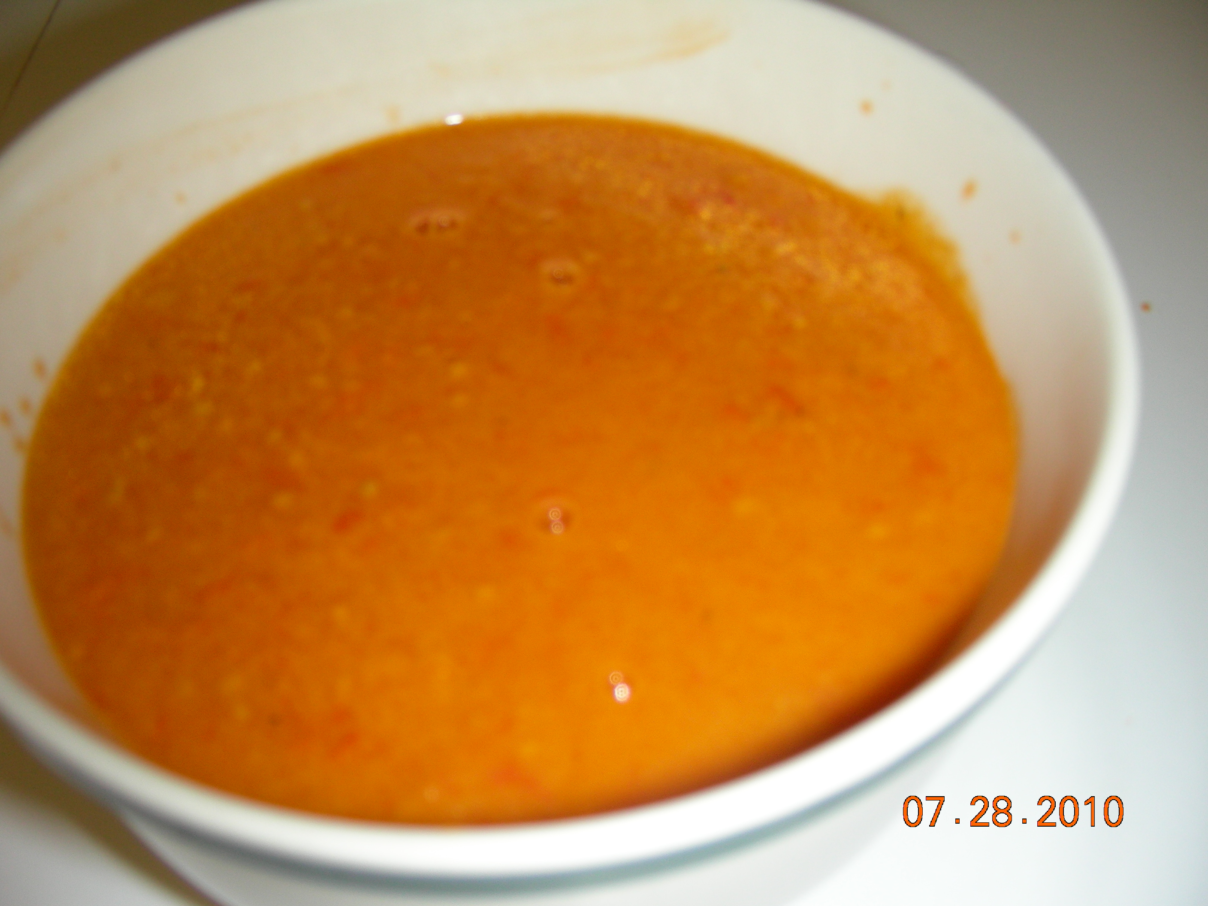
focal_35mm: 38
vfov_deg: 37.7
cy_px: 453
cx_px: 604
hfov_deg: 49.0
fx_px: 1326
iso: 50
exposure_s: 1/60.1
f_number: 3.5
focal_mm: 6.3
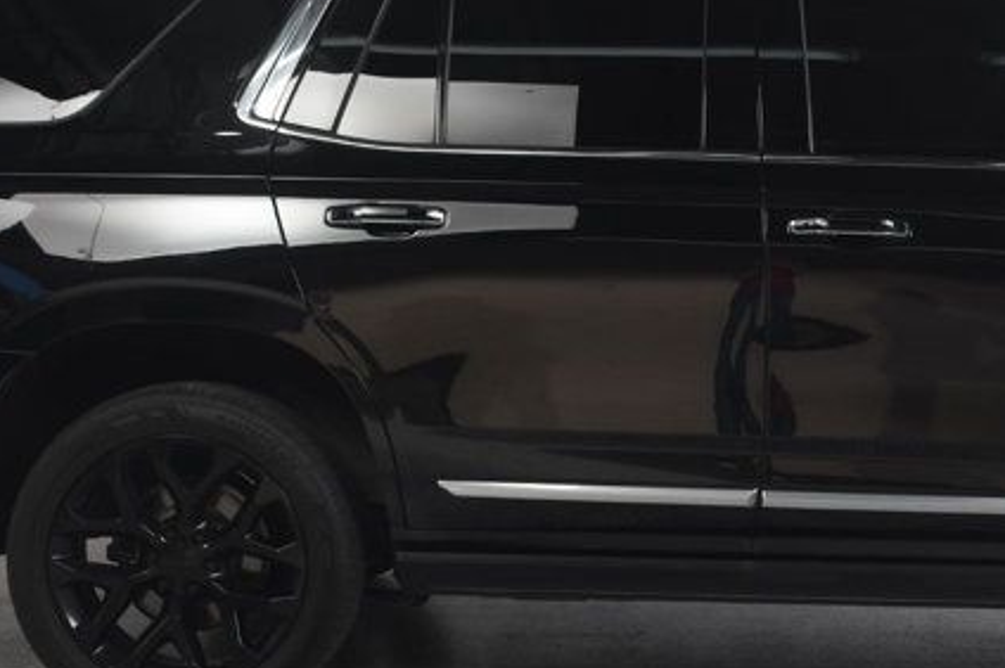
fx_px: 2427
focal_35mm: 87
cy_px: 315
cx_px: 735
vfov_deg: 15.7
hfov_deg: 23.2
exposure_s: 1/160
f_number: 8
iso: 100
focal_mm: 24
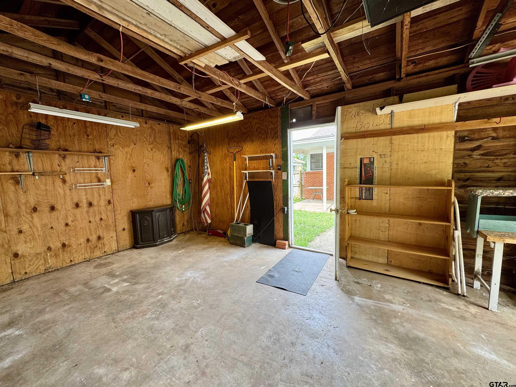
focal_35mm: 14
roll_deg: +2.3
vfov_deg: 85.7
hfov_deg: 102.1
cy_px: 194
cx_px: 258
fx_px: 209
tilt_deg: -5.7
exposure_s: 1/99
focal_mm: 2.22
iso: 64
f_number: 2.2
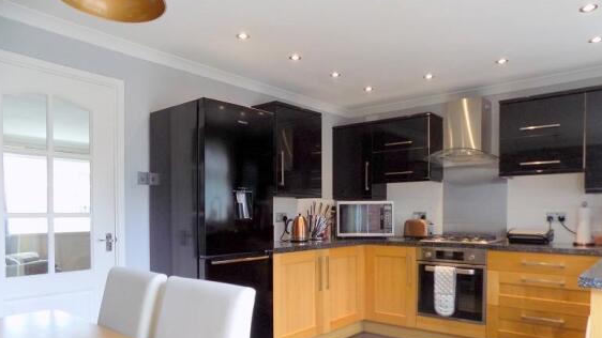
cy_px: 225
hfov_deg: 71.9
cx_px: 307
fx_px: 415
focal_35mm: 26
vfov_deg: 43.8
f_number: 3.1
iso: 140
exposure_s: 1/30
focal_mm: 4
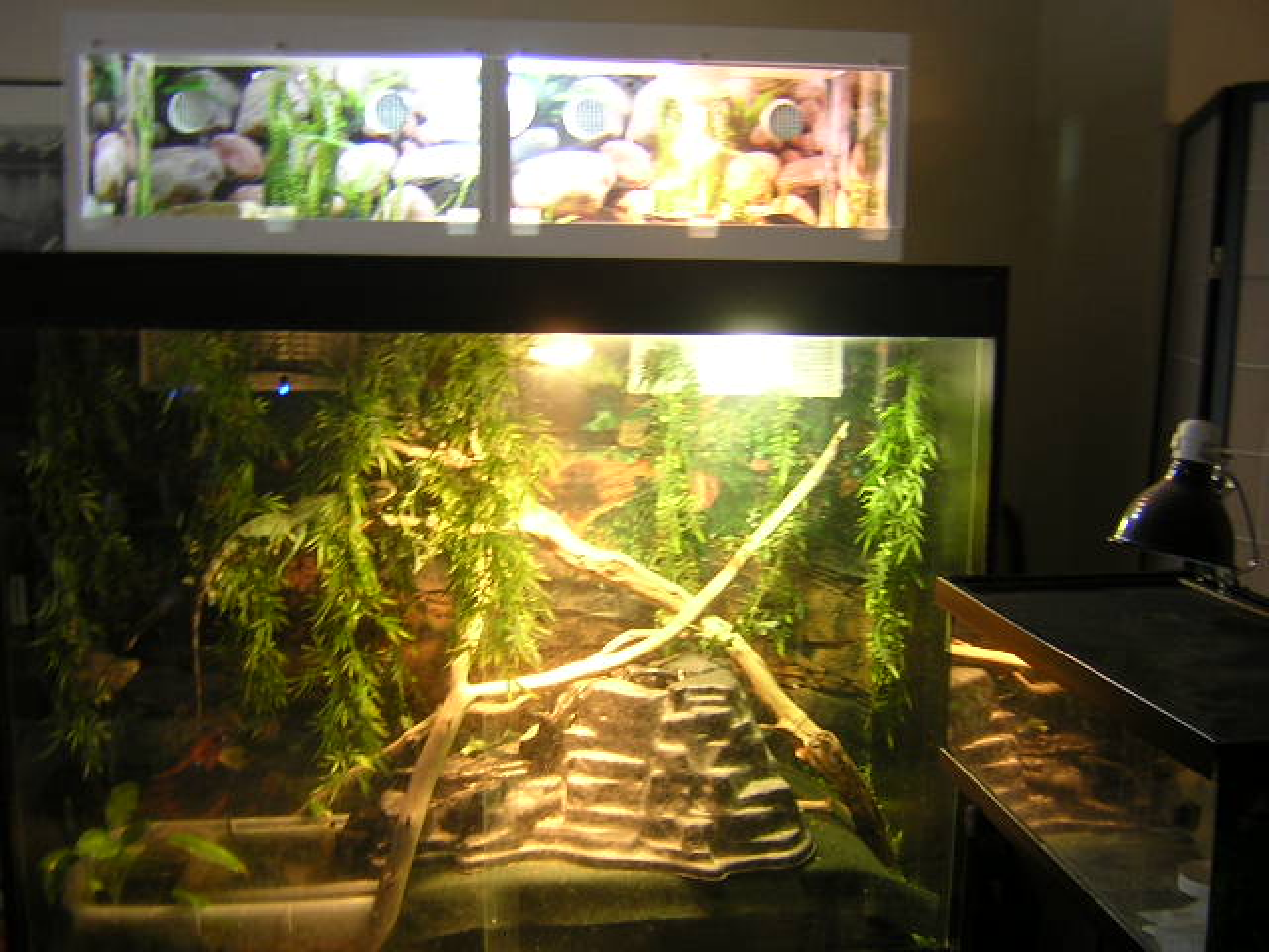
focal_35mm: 36
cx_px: 634
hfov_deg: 51.4
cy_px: 476
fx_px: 1320
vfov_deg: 39.7
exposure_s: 1/2.7
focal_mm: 4.7
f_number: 2.6
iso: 100
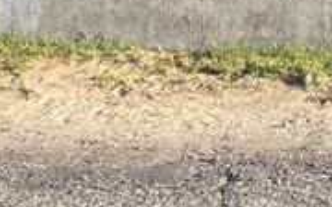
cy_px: -383
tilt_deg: +12.1
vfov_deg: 7.7
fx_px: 1365
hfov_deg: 13.4
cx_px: 424
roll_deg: -0.6
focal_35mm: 151
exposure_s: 1/962
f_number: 1.6
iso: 32
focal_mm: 5.1
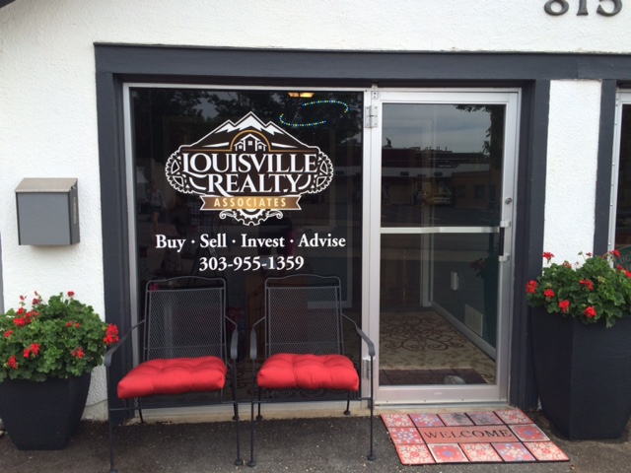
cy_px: 236
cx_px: 316
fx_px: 529
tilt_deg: -4.9
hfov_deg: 61.7
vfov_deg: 48.2
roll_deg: +0.1
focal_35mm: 29
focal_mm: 4.15
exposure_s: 1/746
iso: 32
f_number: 2.2
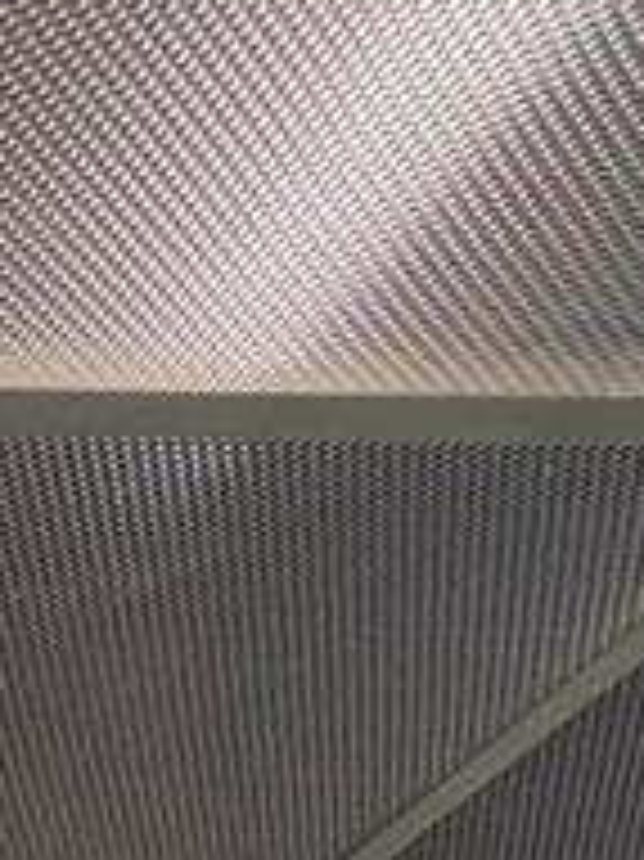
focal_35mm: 88
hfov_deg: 11.3
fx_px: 2185
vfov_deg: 13.7
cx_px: -1225
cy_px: 2202
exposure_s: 1/120
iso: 40
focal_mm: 2.22
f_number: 2.2
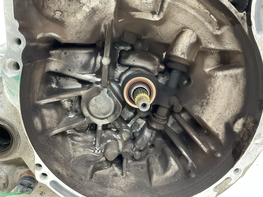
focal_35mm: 29
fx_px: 220
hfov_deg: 61.7
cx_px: 132
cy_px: 98
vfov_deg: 48.2
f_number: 1.8
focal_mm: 3
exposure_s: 1/25
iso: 250
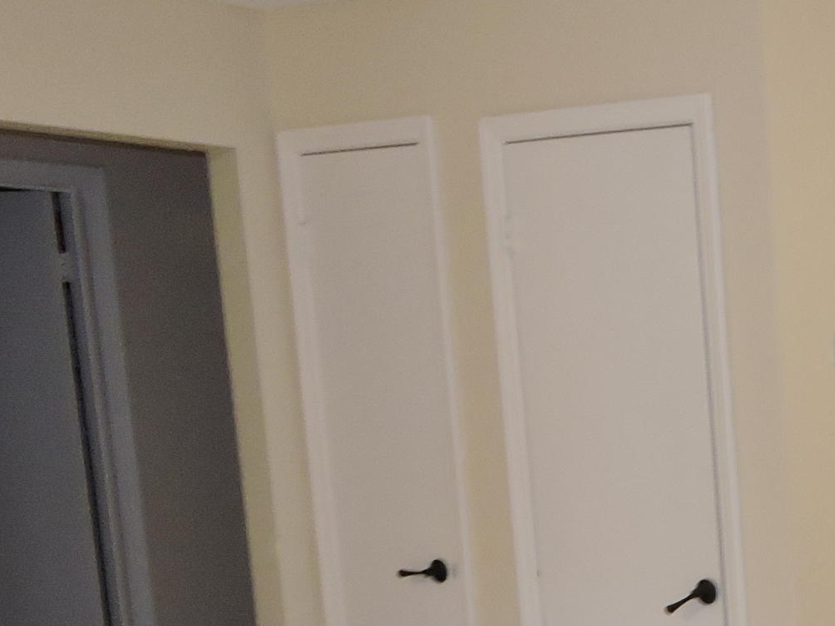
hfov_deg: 22.9
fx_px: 1737
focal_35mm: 72
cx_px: 1191
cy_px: 677
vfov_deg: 19.6
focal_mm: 4.3
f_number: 3.3
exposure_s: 1/40
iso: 400
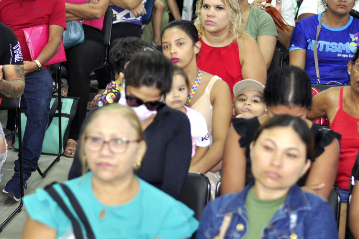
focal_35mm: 135
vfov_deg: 10.1
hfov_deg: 15.2
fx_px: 1346
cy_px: 27
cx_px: 116
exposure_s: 1/200
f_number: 1.8
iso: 400
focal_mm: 50
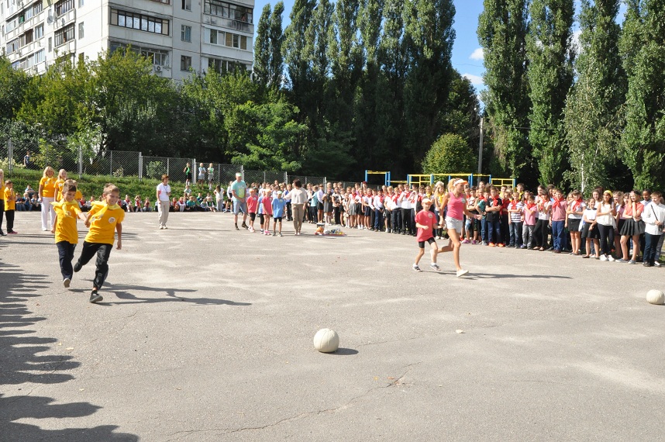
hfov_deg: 57.3
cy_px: 221
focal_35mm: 33
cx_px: 332
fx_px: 609
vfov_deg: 39.9
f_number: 25
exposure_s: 1/200
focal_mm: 22
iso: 1000
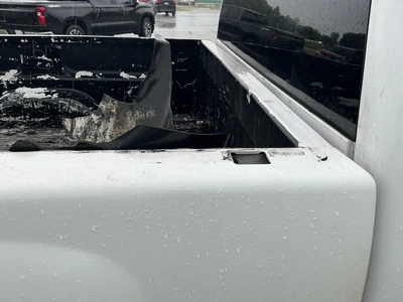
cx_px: 202
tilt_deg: -23.7
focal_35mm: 28
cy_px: 151
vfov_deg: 49.7
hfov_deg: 63.4
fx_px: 326
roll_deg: -1.8
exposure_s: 1/248
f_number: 1.8
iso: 25
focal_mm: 3
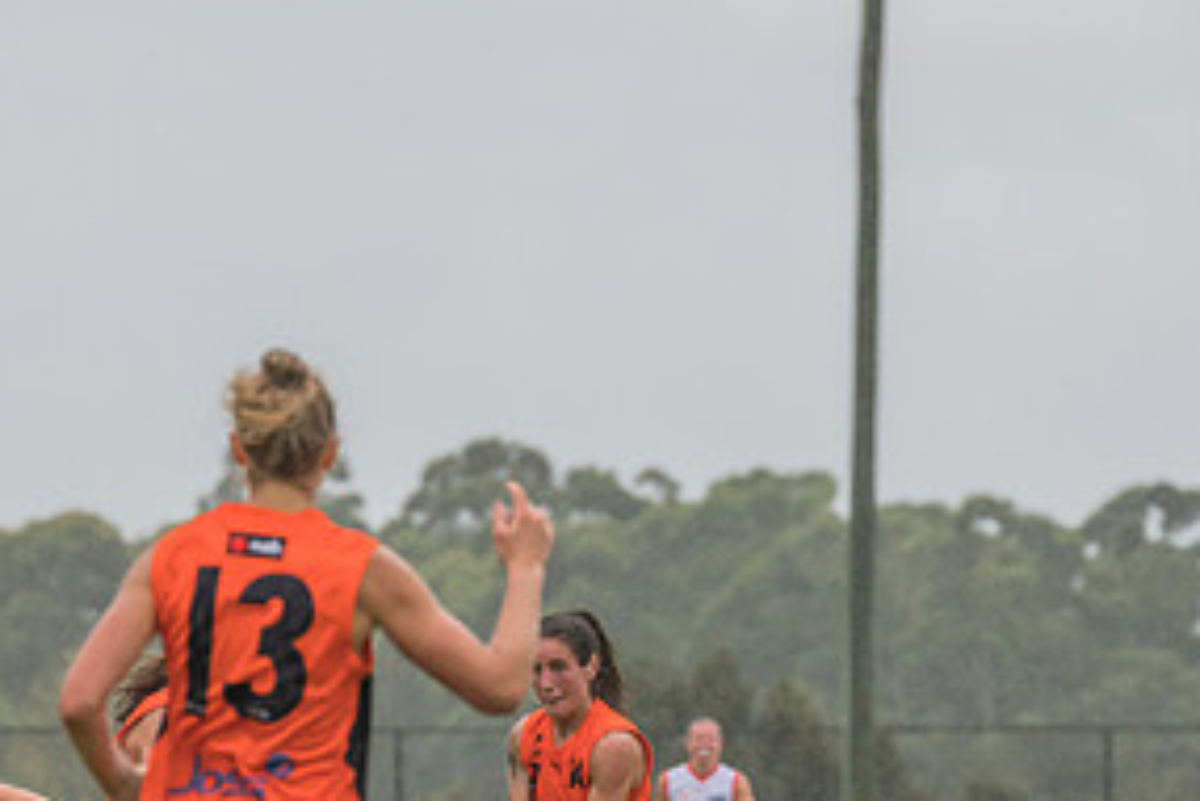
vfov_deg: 2.2
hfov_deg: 3.3
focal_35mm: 618
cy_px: 768
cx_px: 620
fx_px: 20609
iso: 800
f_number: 8
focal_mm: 270
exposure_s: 1/1600
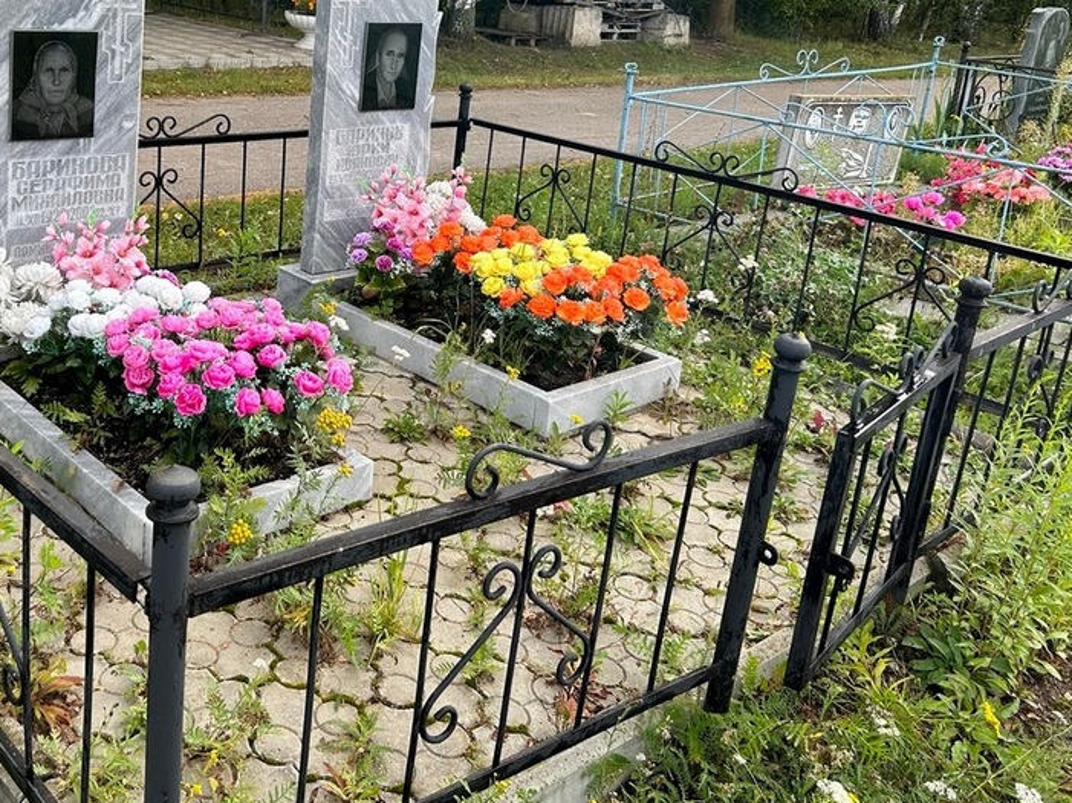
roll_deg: -1.9
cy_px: 232
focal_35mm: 38
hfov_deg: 48.0
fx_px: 1176
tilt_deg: -11.1
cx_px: 343
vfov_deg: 37.1
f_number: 1.5
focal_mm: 5.7
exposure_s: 1/853
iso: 50
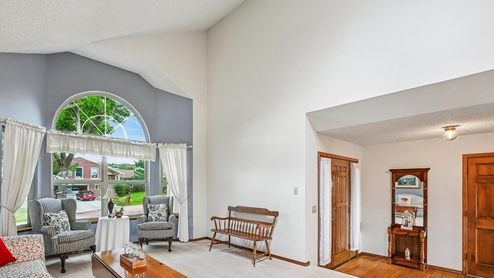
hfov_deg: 92.3
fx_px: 236
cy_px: 180
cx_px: 218
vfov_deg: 59.9
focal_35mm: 18
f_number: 11
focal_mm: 15
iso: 800
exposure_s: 1/6
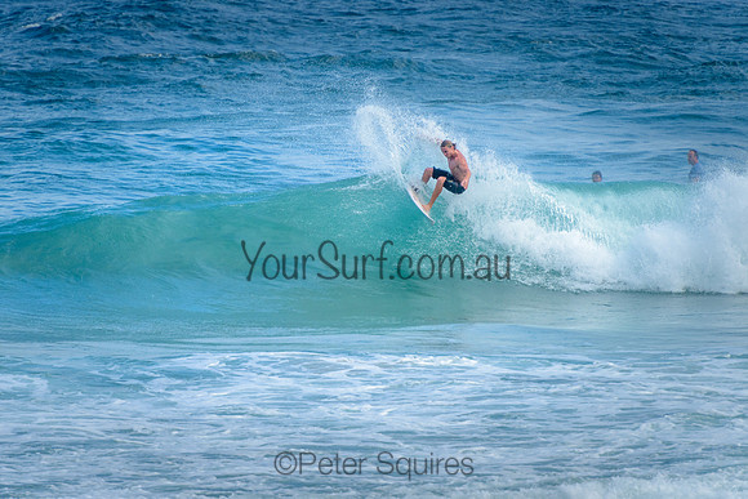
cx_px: 376
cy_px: 194
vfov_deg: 2.8
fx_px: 10196
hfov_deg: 4.2
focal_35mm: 491
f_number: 5.6
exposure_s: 1/1250
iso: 360
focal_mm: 400
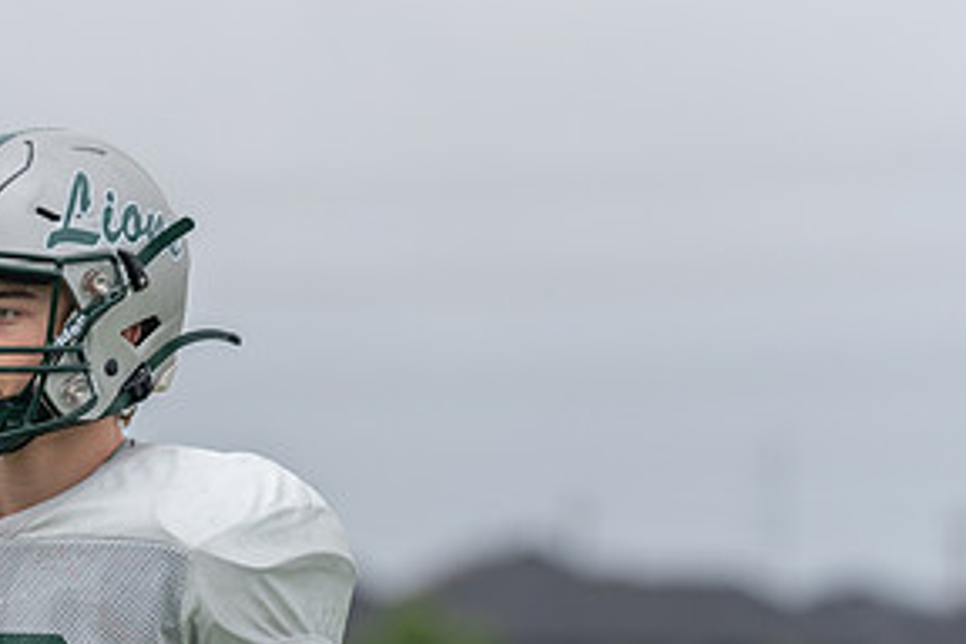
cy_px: 498
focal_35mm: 380
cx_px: 7
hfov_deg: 5.4
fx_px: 10196
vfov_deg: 3.6
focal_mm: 182
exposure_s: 1/1250
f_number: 3.5
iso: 200
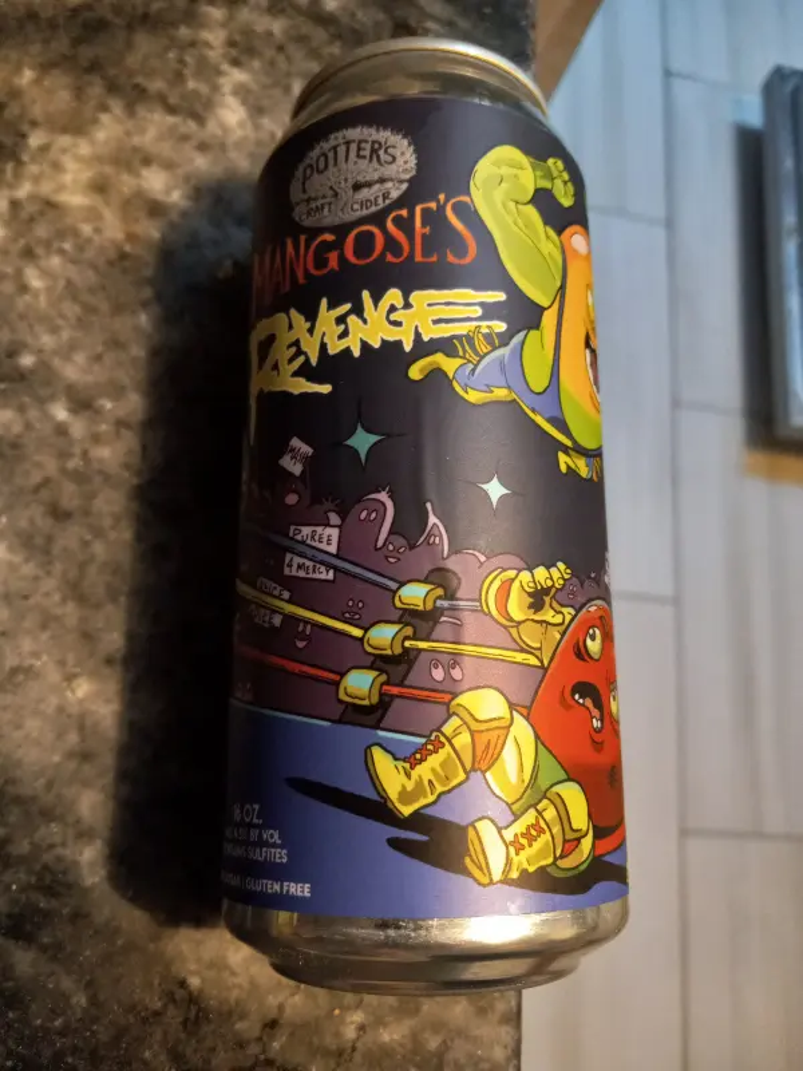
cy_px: 536
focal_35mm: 27
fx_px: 835
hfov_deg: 51.4
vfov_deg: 65.3
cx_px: 402
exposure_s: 1/60
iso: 320
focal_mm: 3.94
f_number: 1.8
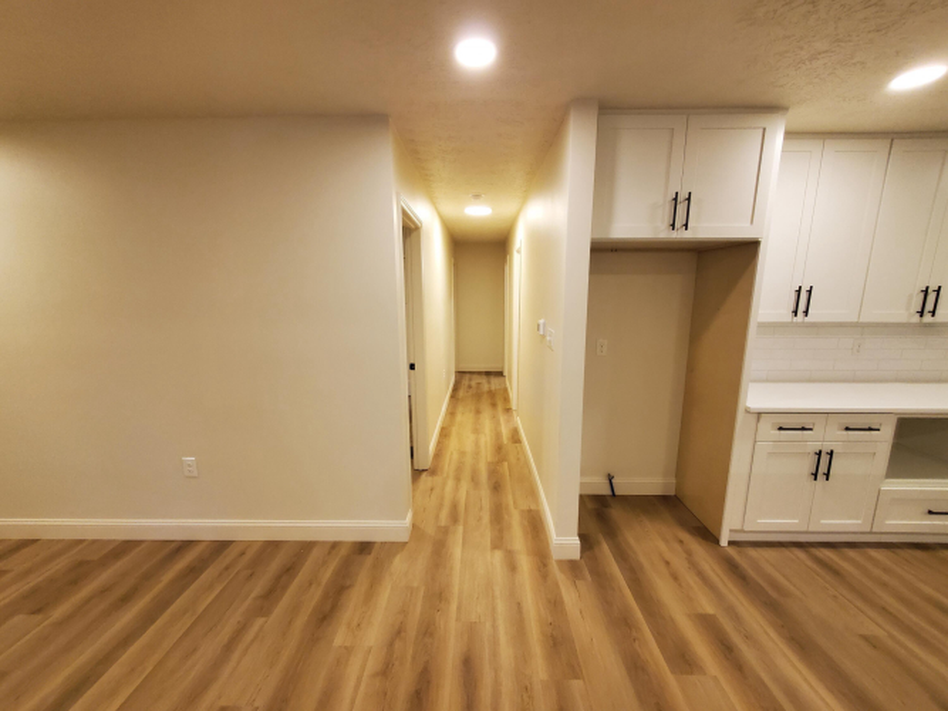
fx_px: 356
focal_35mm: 13
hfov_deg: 106.2
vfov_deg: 89.9
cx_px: 474
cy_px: 356
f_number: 2.2
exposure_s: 1/60
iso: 400
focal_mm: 1.8
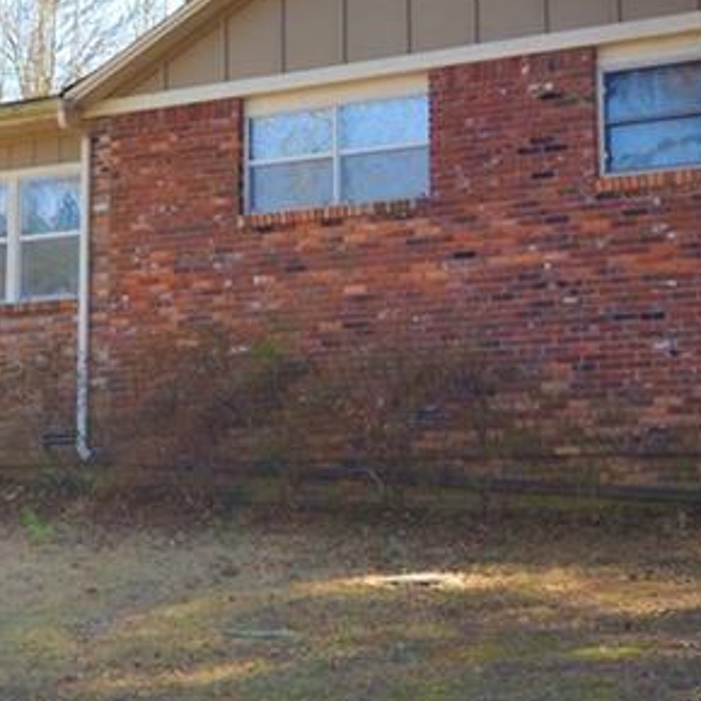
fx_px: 1650
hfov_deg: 24.0
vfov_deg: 24.0
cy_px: 305
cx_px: 290
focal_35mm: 72
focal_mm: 16
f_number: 5.6
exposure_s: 1/125
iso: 140
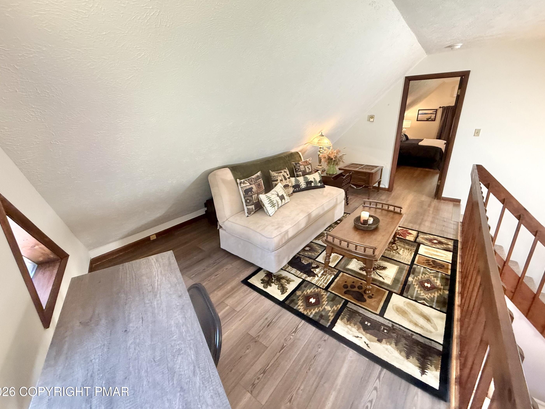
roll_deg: +0.5
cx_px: 270
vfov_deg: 81.7
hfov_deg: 98.2
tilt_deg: -17.6
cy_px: 193
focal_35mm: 15
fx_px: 236
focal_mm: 2.22
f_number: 2.2
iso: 320
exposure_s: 1/60
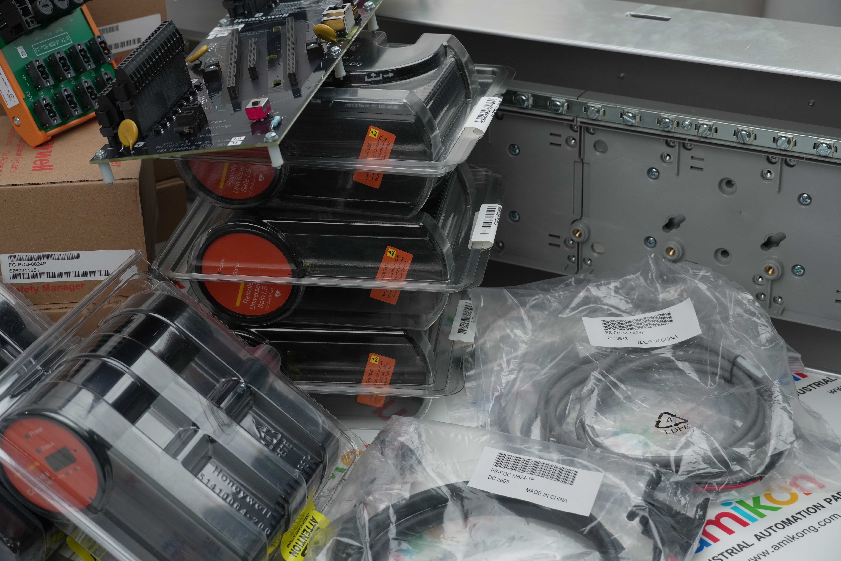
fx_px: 1542
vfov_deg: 20.6
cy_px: 280
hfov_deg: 30.5
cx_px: 420
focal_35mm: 66
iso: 200
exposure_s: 1/80
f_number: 6.3
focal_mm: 44
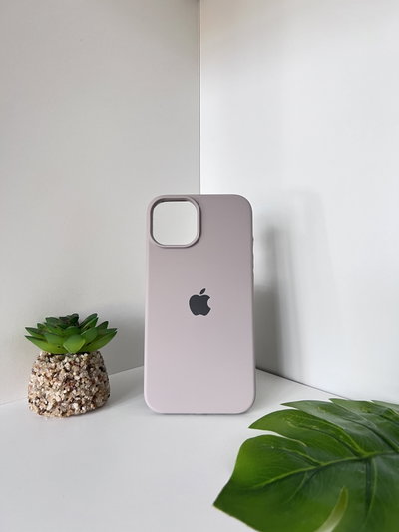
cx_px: 200
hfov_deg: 53.1
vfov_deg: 67.3
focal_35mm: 26
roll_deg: +1.9
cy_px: 266
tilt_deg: -7.0
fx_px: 399
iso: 125
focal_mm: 5.7
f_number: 1.5
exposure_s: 1/95
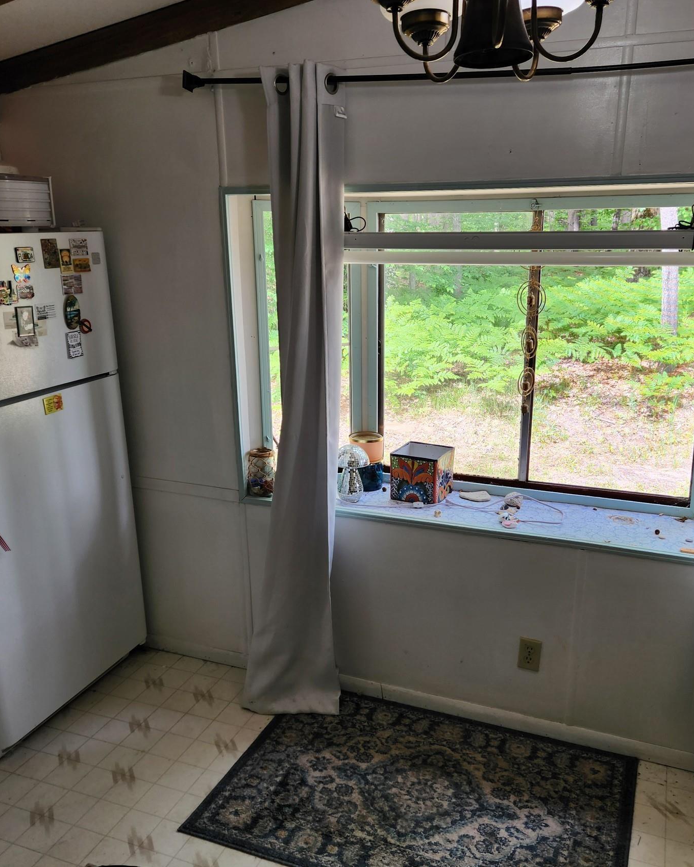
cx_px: 382
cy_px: 434
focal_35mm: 30
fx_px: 770
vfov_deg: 58.8
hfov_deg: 48.4
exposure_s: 1/120
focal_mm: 5.4
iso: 50
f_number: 1.8
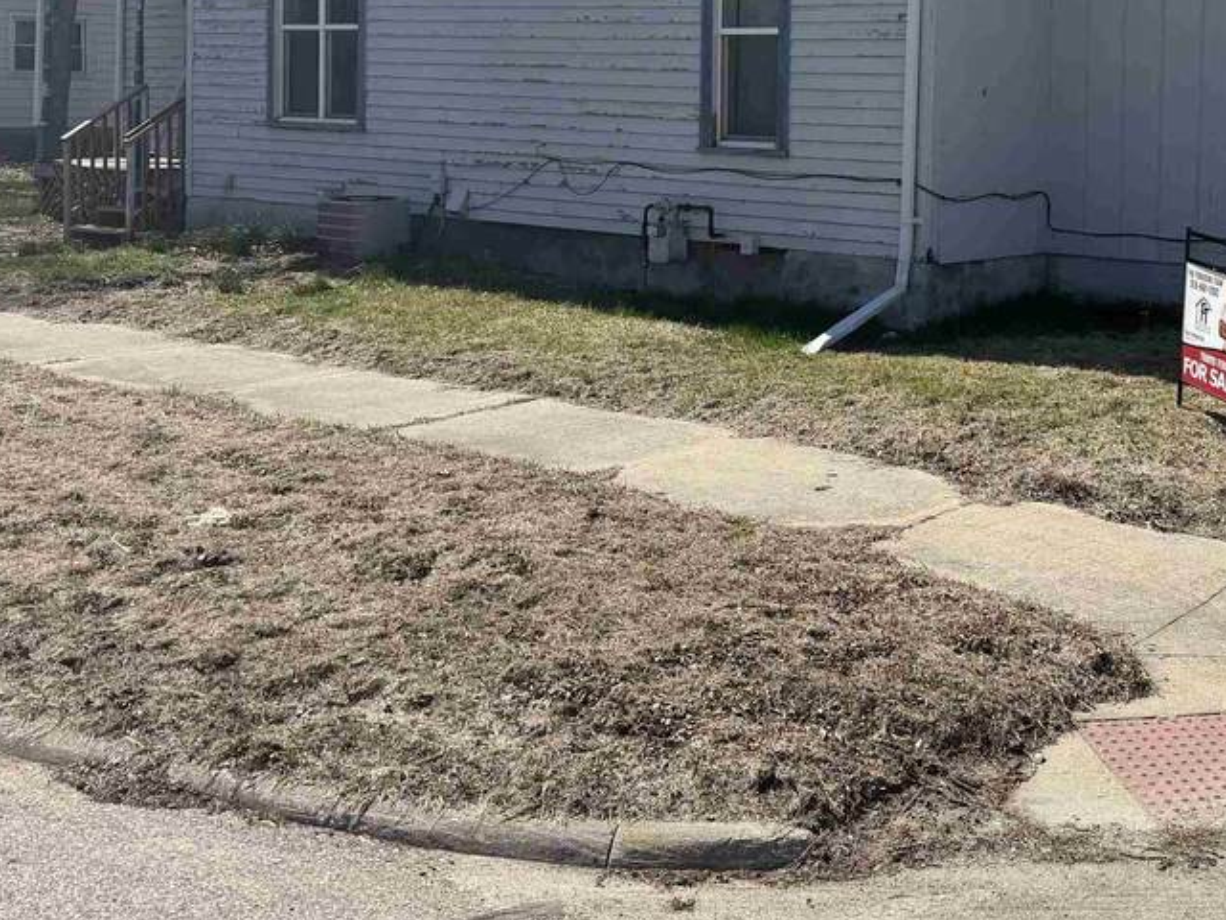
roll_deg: -1.8
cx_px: 960
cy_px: 163
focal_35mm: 48
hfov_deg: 38.3
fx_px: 1700
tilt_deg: -2.7
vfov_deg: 29.5
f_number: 1.78
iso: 80
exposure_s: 1/4975
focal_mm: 6.76
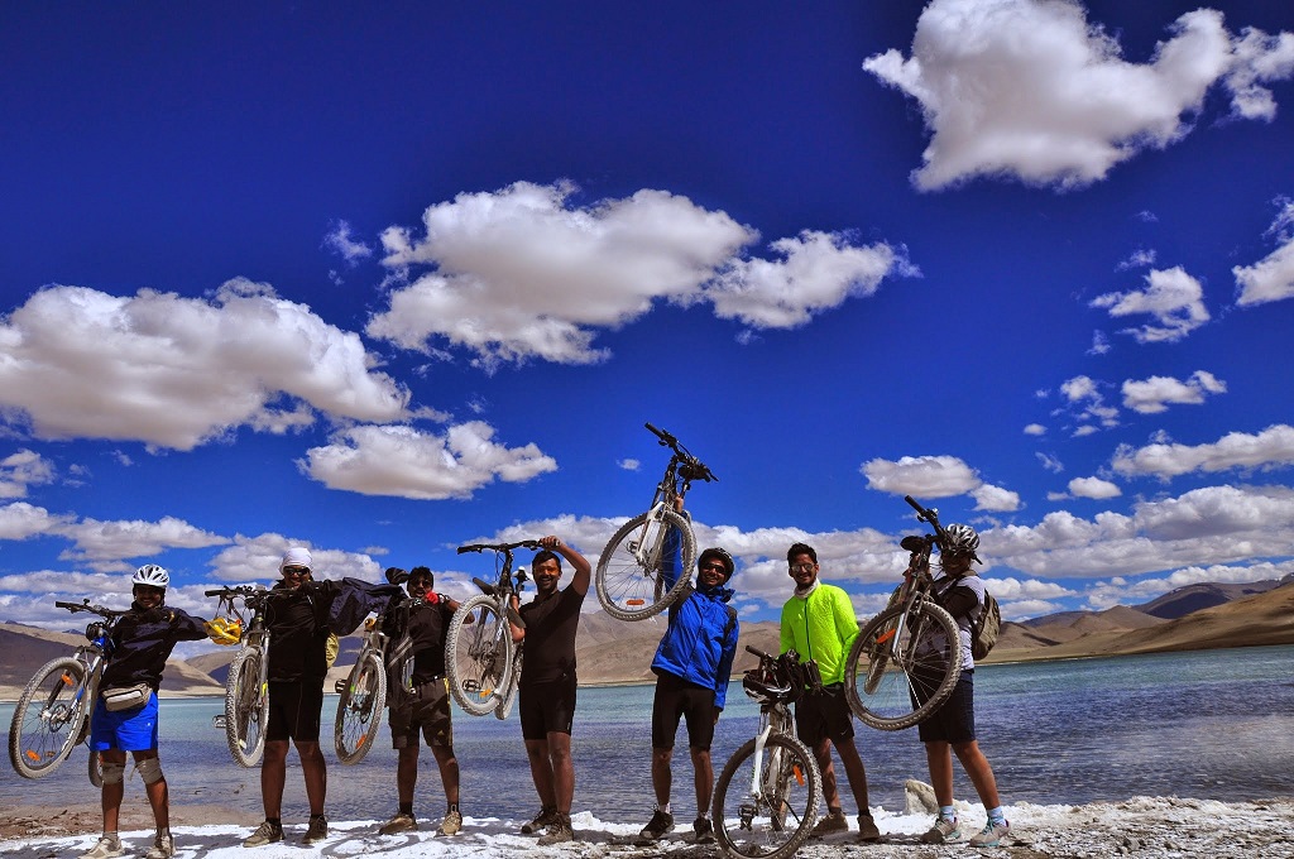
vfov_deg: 47.8
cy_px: 430
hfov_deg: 67.4
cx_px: 647
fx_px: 969
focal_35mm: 27
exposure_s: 1/2500
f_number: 8
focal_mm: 18
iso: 200
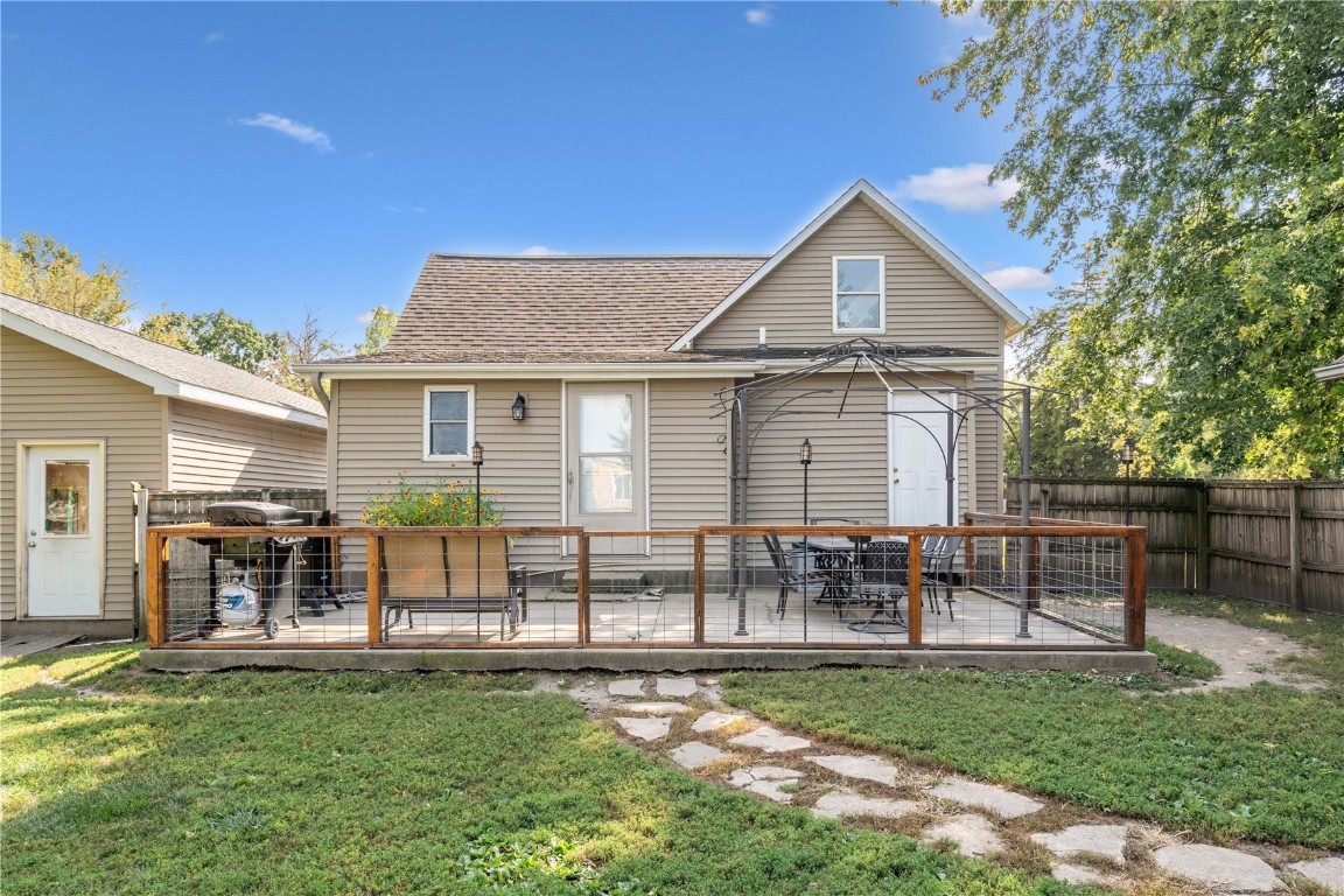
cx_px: 672
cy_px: 448
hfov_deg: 73.7
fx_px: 896
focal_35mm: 24
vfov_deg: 53.1
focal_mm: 24
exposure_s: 1/500
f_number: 9
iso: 400
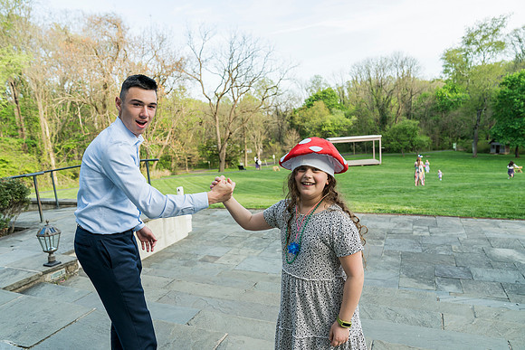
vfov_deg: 53.2
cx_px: 262
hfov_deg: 73.7
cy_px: 175
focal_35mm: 24
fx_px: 350
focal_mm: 24
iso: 125
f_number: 4
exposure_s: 1/250
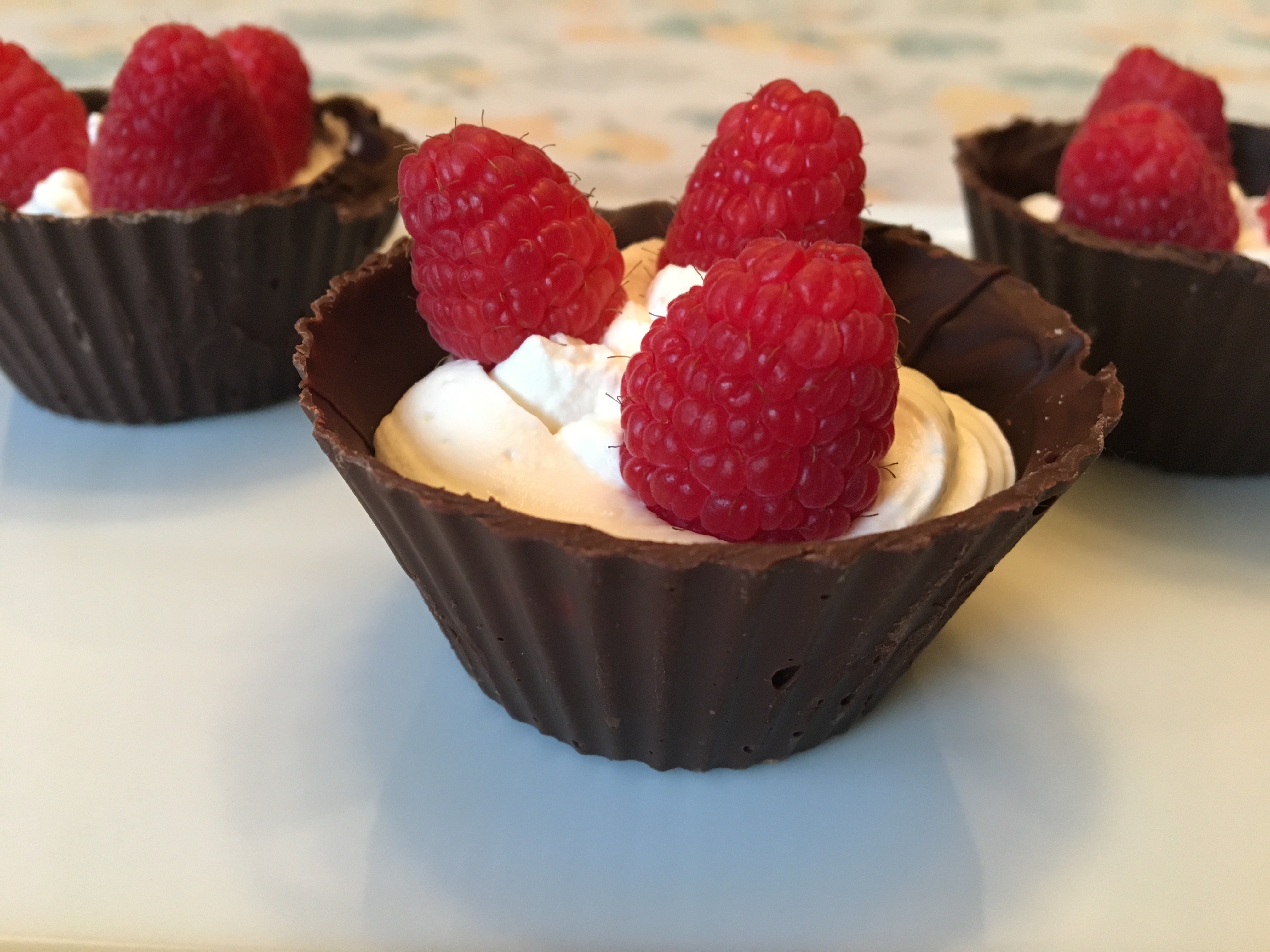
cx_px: 635
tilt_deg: -29.8
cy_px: 476
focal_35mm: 29
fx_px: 1064
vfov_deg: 48.2
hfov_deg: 61.7
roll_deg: -2.9
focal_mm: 4.15
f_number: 2.2
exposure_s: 1/30
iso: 160
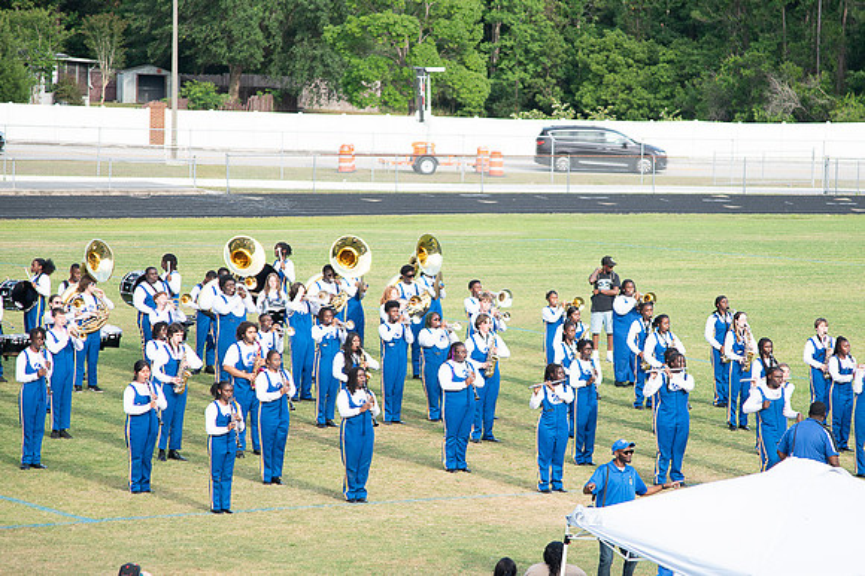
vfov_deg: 7.9
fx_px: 4143
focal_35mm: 173
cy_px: 297
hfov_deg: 11.9
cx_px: 503
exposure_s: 1/200
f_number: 4
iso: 100
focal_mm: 120
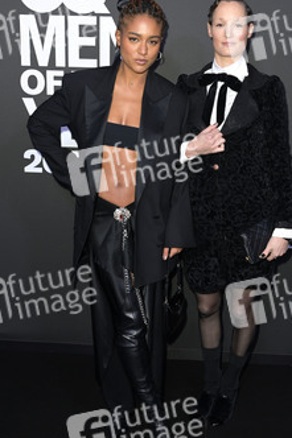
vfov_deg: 47.4
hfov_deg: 32.5
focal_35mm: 41
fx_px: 499
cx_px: 173
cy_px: 231
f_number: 5.6
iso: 1000
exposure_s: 1/250
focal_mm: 34
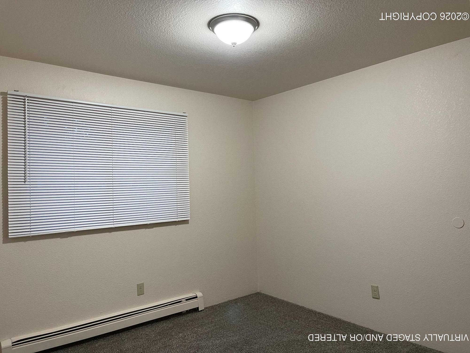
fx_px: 353
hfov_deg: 67.3
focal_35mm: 26
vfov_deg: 53.1
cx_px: 235
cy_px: 176
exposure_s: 1/60
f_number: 1.6
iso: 160
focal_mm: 5.1
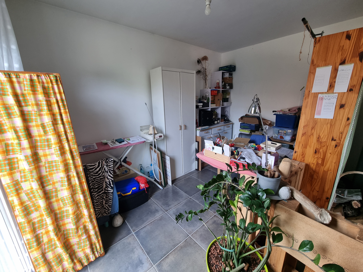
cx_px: 182
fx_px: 136
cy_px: 136
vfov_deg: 89.9
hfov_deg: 106.2
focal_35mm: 13
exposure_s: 1/60
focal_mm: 2.2
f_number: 2.2
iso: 125
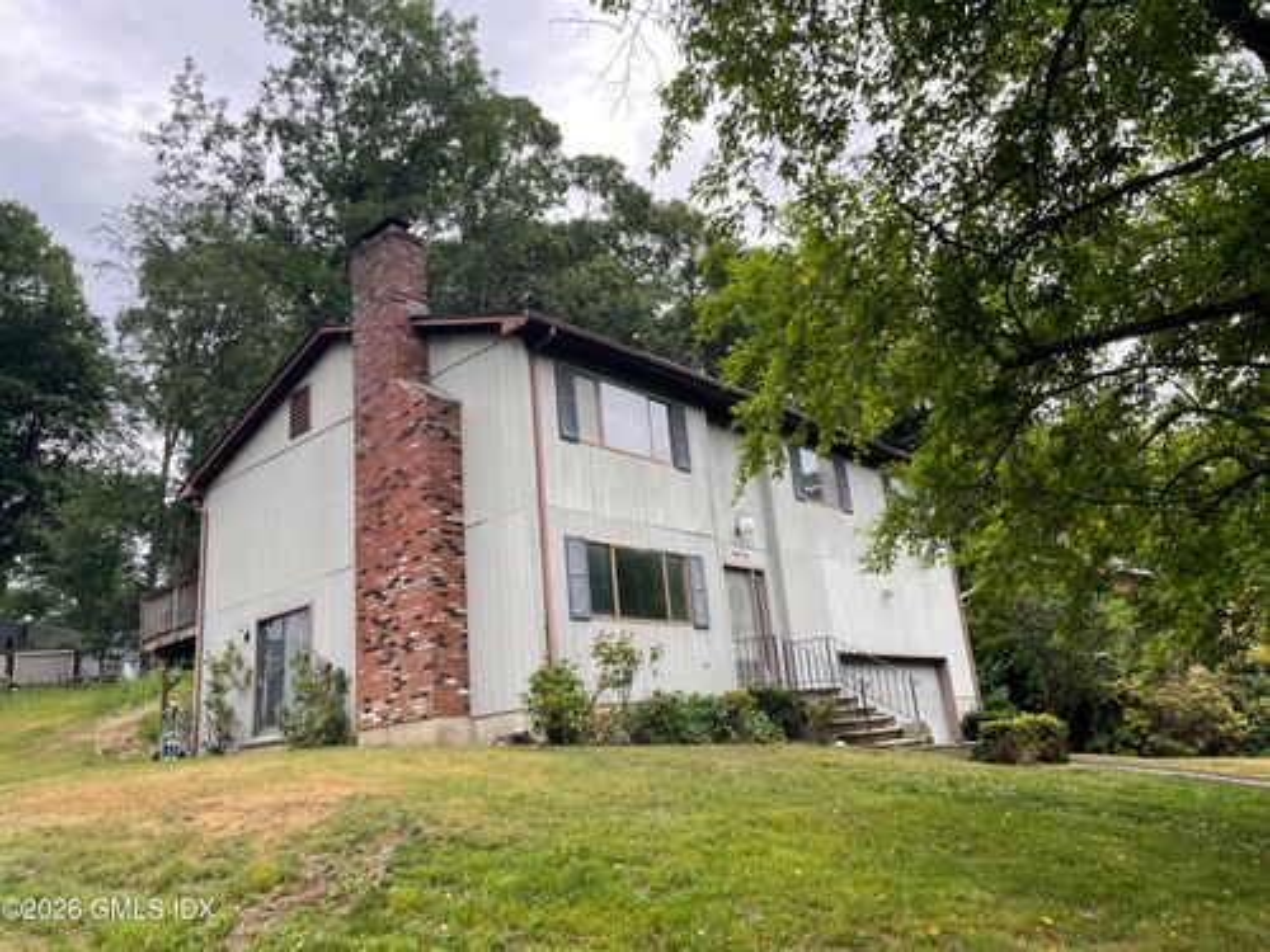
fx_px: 954
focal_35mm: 26
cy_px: 476
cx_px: 635
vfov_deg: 53.1
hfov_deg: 67.3
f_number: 1.6
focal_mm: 4.2
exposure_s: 1/424
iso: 32
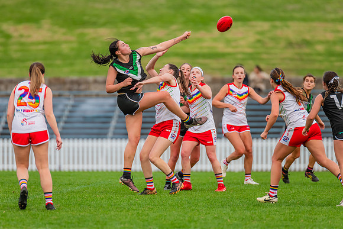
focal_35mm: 480
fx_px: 4573
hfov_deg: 4.3
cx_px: 158
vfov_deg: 2.9
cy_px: 105
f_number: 5
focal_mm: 420
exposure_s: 1/1000
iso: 800
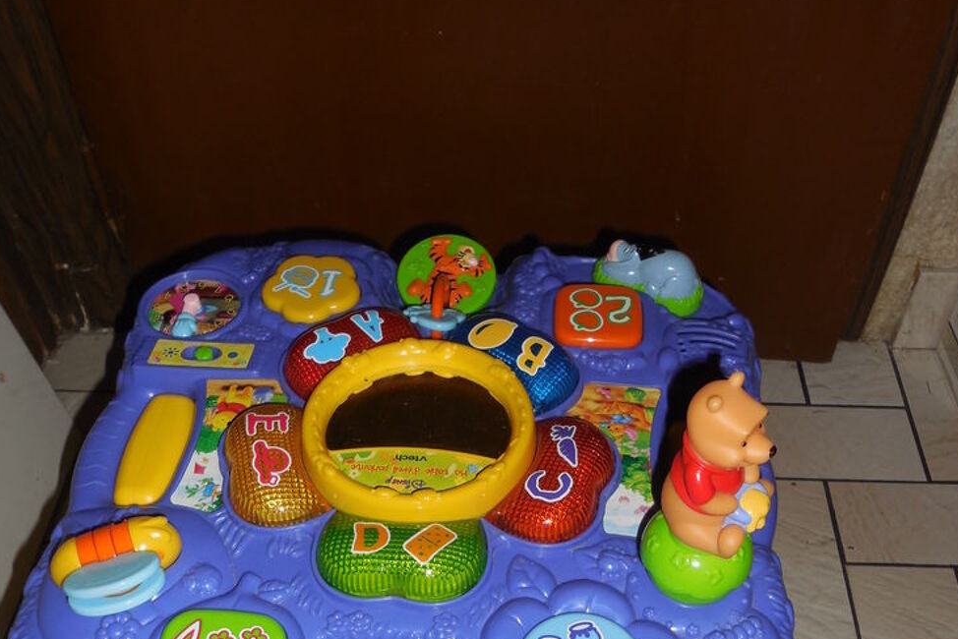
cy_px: 538
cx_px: 473
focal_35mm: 37
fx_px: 985
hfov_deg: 51.9
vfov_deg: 34.5
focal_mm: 4.6
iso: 125
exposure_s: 1/25
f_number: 3.5
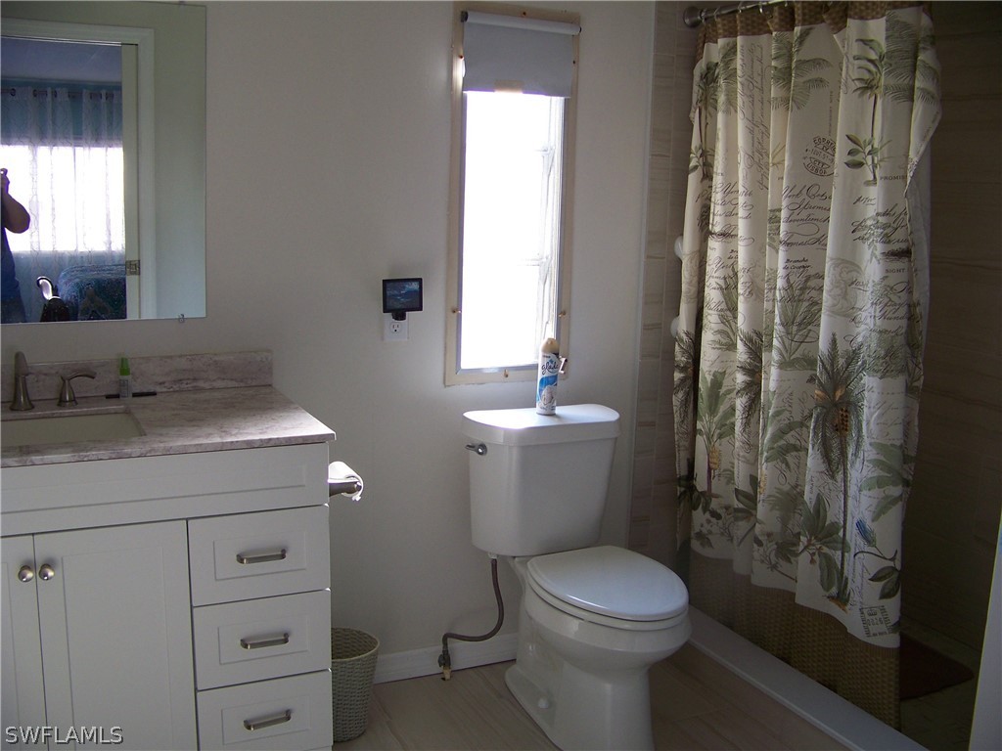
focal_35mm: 36
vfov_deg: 39.7
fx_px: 1042
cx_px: 501
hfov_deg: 51.4
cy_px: 376
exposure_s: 1/30
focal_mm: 5.85
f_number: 2.8
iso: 80
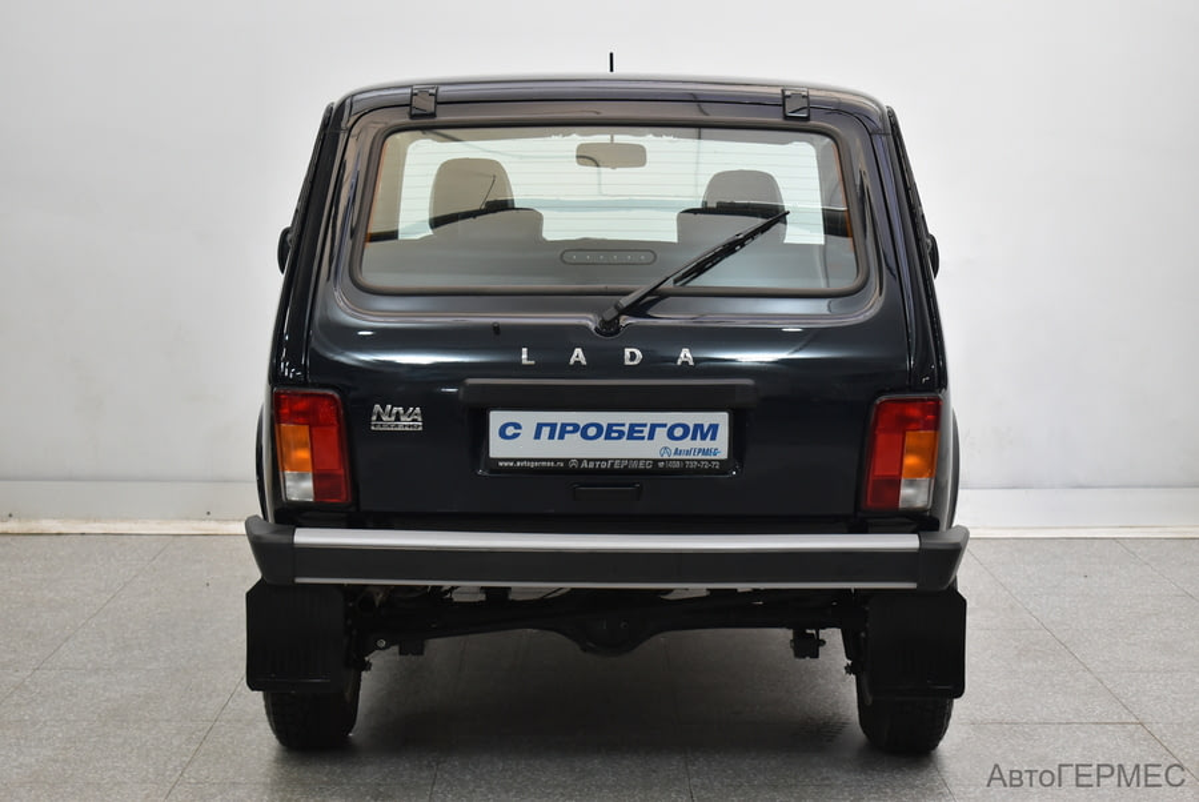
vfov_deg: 19.8
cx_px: 600
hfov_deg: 29.2
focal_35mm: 69
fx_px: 2300
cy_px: 401
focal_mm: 46
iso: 900
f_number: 5.3
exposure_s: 1/50
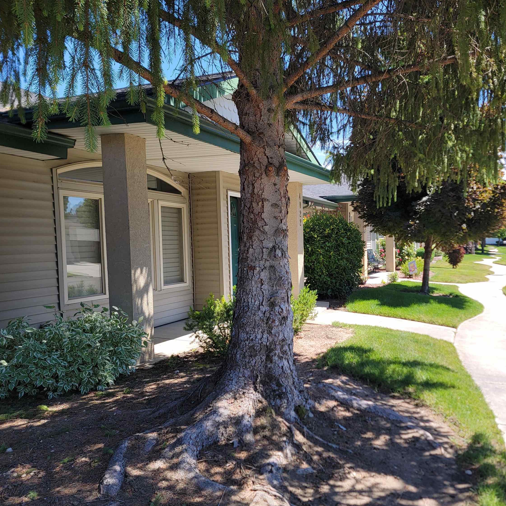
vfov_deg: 55.6
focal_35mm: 29
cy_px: 259
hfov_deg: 55.2
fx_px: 480
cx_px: 307
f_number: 1.8
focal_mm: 6.7
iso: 16
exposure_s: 1/359
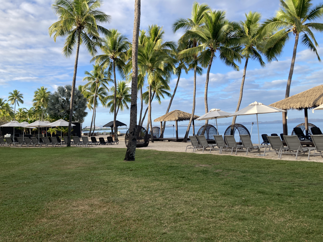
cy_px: 121
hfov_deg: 63.4
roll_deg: +2.2
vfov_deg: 49.7
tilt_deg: +2.5
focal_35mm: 28
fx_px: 261
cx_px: 162
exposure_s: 1/813
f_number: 1.8
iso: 20
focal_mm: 3.99
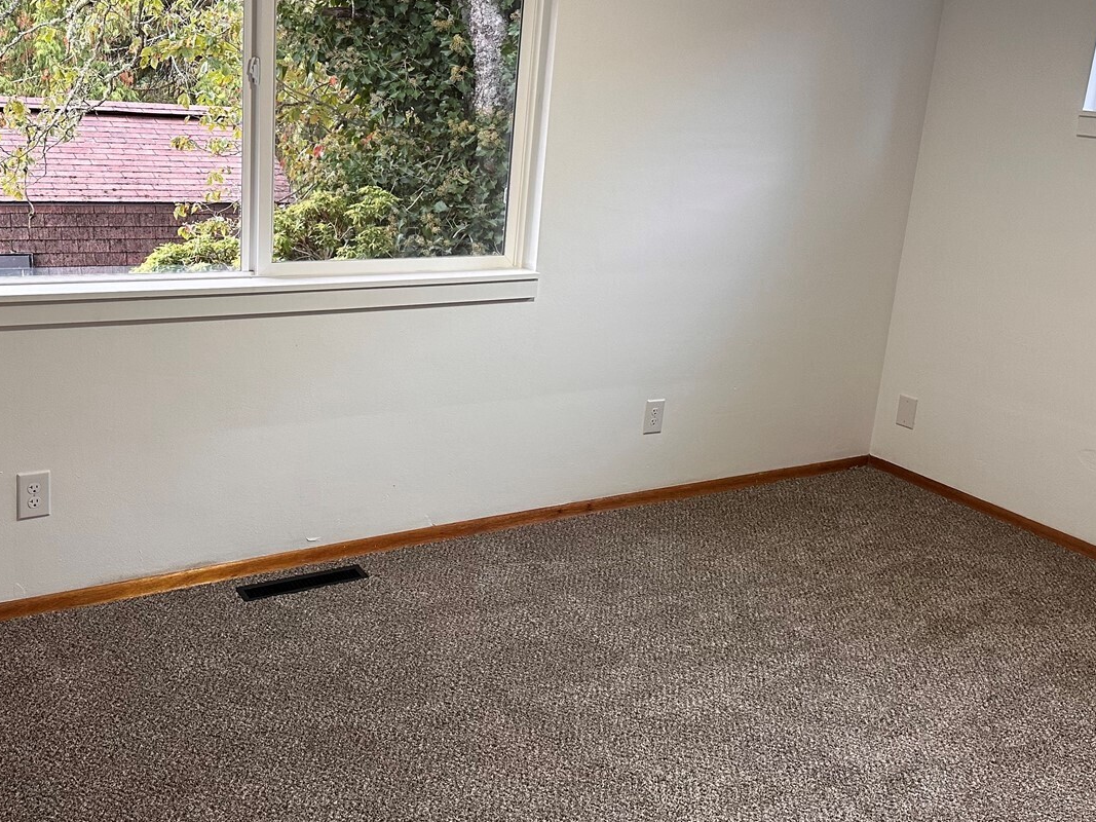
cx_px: 464
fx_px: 1140
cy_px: 353
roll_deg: -4.2
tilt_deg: -14.3
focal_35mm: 36
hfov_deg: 51.2
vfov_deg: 39.6
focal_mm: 6.86
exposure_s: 1/120
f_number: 1.78
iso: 200
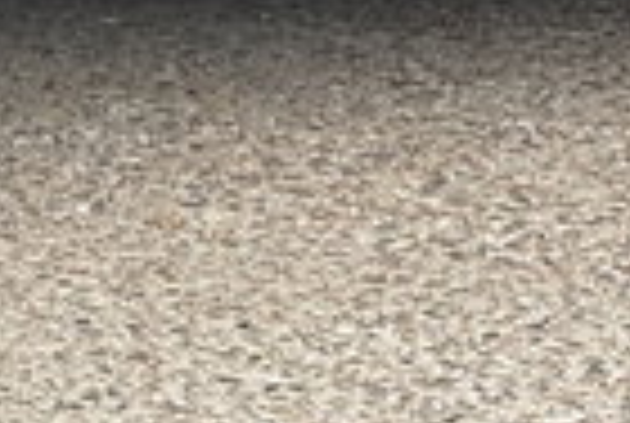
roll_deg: -1.9
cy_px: -814
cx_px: -1040
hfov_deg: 6.5
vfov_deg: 4.5
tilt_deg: -5.0
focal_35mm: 296
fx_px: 5191
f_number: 1.6
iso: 50
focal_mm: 5.96
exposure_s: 1/159
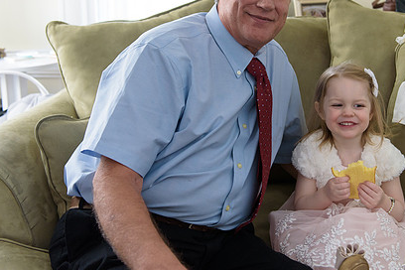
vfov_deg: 24.9
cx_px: 268
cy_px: 81
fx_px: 607
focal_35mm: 54
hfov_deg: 36.5
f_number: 3.2
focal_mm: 38
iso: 1600
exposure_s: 1/125
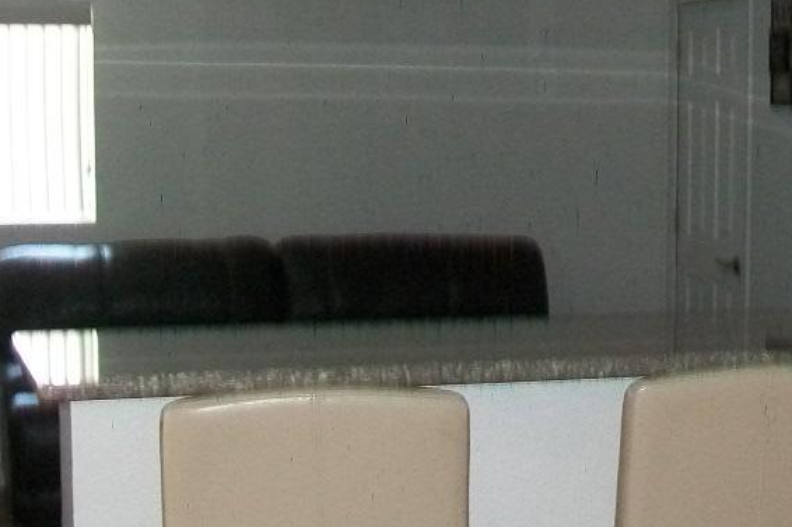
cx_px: 603
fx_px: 1759
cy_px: 349
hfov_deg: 25.0
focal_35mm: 80
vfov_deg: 17.0
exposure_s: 1/60
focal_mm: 6.1
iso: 160
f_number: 2.7
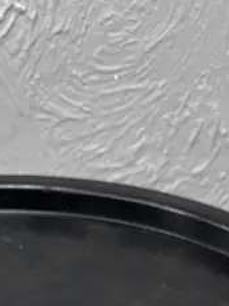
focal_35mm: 107
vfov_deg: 15.3
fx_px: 946
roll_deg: -1.8
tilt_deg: -44.8
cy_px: 585
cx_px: 40
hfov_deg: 13.7
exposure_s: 1/50
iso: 125
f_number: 1.78
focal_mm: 6.86
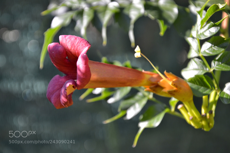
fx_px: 766
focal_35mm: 120
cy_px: 76
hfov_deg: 17.1
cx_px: 115
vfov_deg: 11.4
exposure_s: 1/320
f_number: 5.3
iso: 400
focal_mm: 80
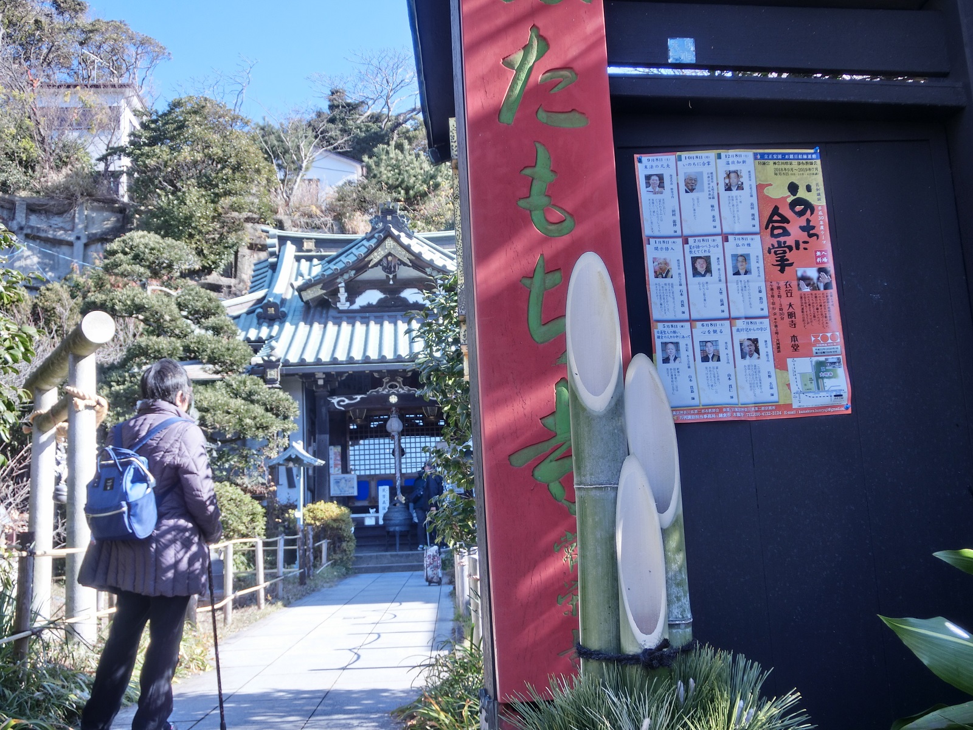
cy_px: 365
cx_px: 486
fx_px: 1068
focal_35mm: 38
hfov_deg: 49.0
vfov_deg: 37.7
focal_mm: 6.67
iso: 80
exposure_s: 1/80
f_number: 3.9
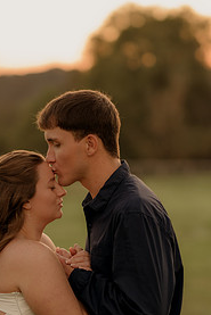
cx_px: 72
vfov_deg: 14.8
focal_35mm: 138
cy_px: 201
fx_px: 1212
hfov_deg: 9.9
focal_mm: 85
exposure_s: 1/80
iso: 100
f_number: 1.8
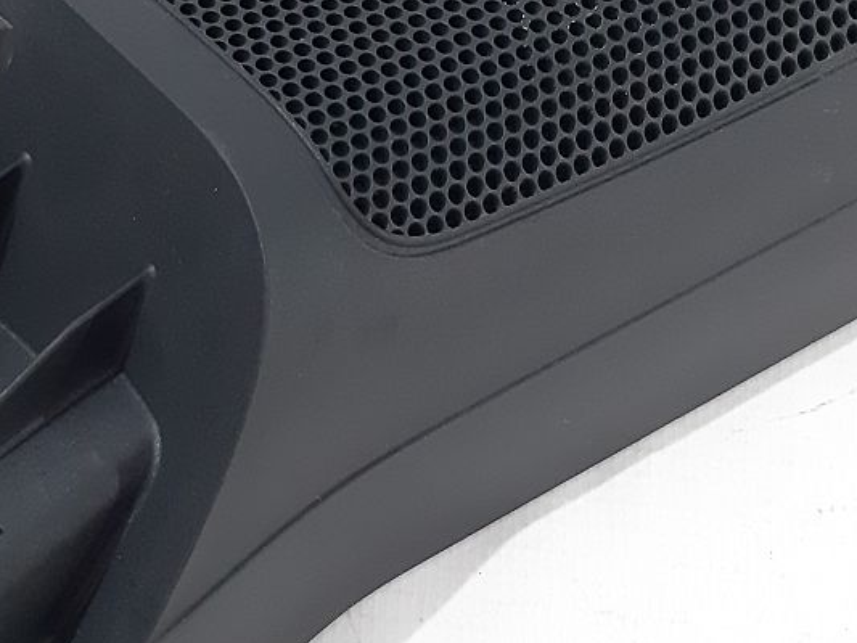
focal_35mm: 86
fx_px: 2130
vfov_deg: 17.2
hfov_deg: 22.7
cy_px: 349
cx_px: 350
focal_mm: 3.93
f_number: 1.7
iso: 320
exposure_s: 1/50
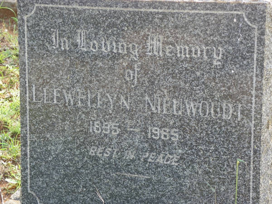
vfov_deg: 14.4
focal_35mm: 103
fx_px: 809
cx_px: 136
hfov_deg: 19.1
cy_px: 102
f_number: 4
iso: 64
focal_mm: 18.3
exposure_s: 1/50
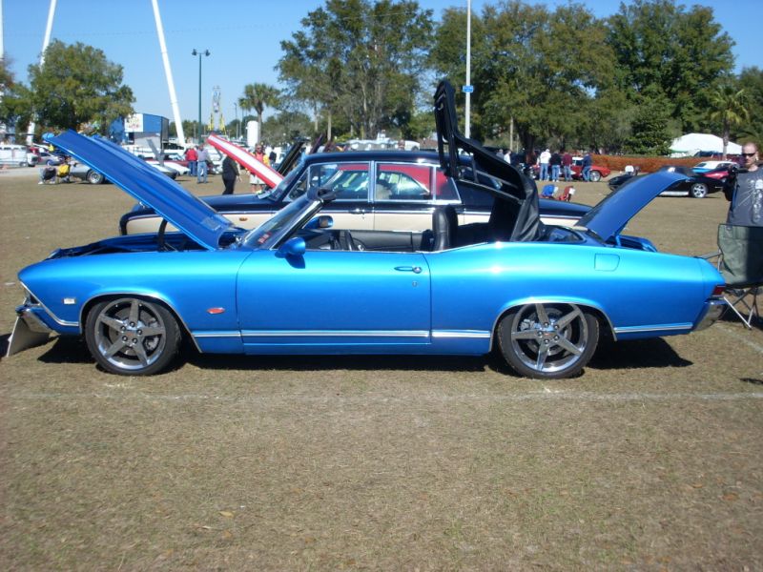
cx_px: 382
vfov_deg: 29.7
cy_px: 286
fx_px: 1080
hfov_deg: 38.9
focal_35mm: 49
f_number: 8.7
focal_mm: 8.1
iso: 80
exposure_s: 1/250
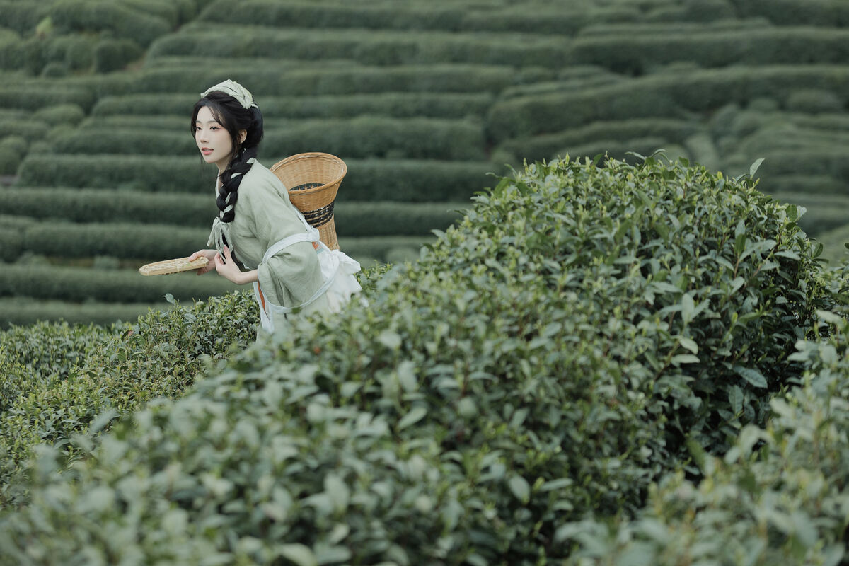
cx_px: 424
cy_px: 283
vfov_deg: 13.0
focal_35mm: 105
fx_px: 2476
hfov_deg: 19.5
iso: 400
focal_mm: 105
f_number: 4
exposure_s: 1/800
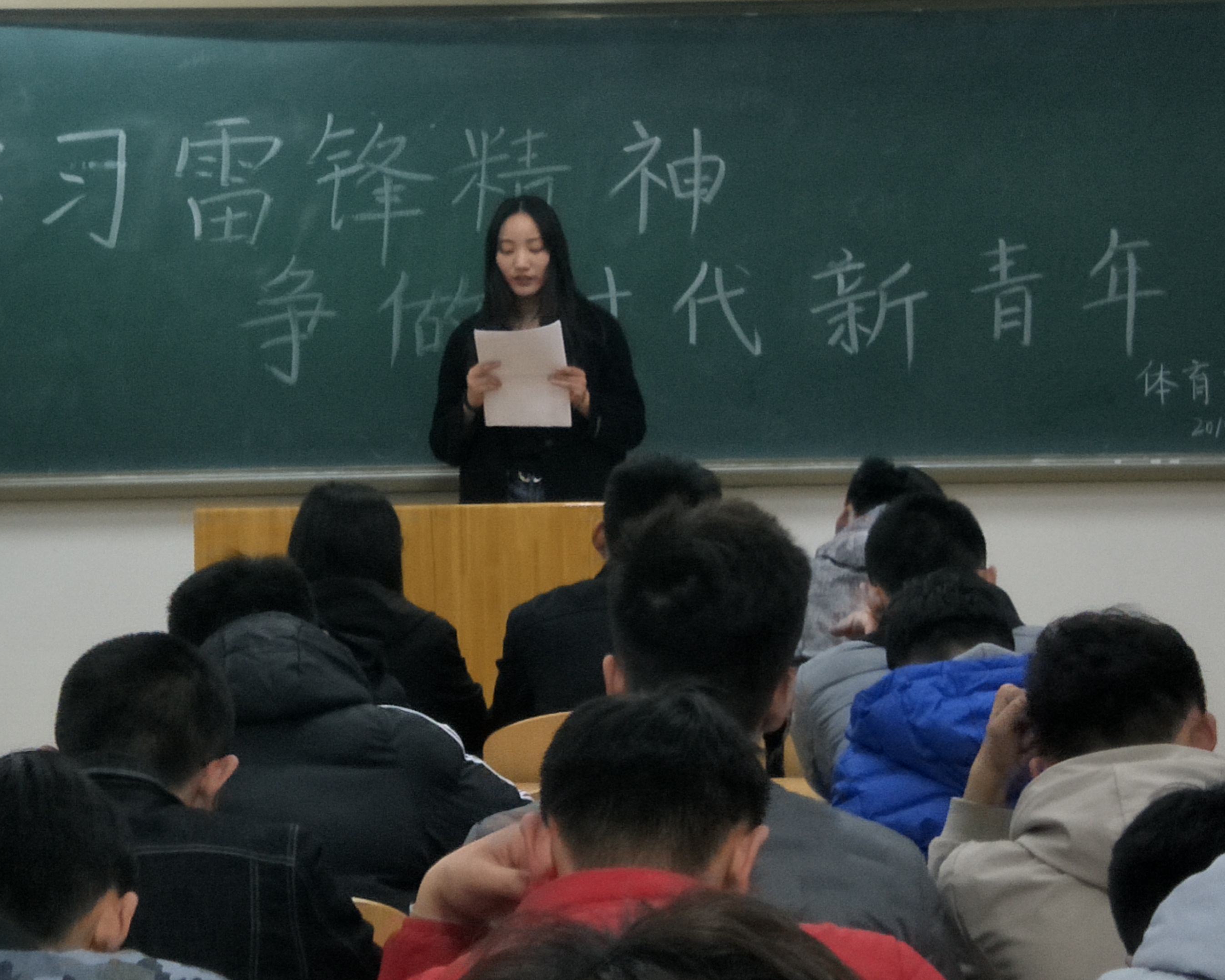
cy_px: 303
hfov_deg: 45.8
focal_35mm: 40
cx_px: 567
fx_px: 1450
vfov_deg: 36.8
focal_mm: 4.1
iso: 194
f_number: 1.7
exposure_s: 1/33
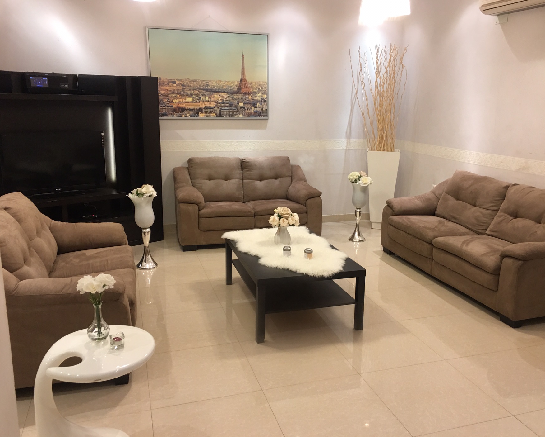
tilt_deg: -11.6
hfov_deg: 57.1
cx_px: 294
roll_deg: -0.9
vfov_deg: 47.1
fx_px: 500
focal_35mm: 31
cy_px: 214
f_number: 2.2
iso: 40
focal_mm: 4.15
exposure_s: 1/15
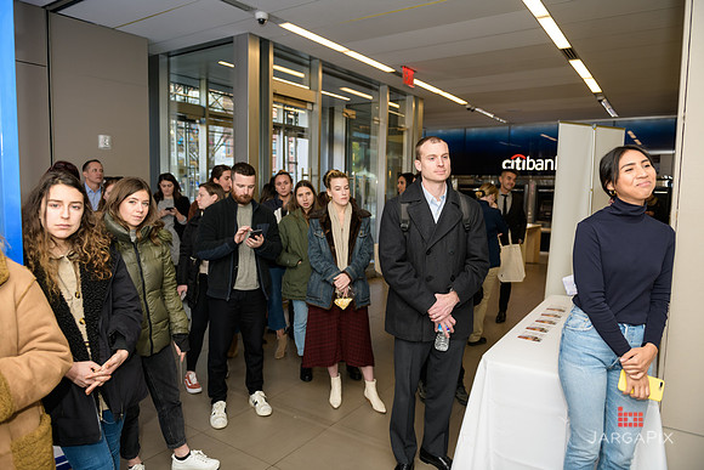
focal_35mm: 24
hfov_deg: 73.7
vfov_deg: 53.2
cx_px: 352
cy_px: 235
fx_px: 469
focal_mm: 24
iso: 200
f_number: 3.2
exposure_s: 1/125
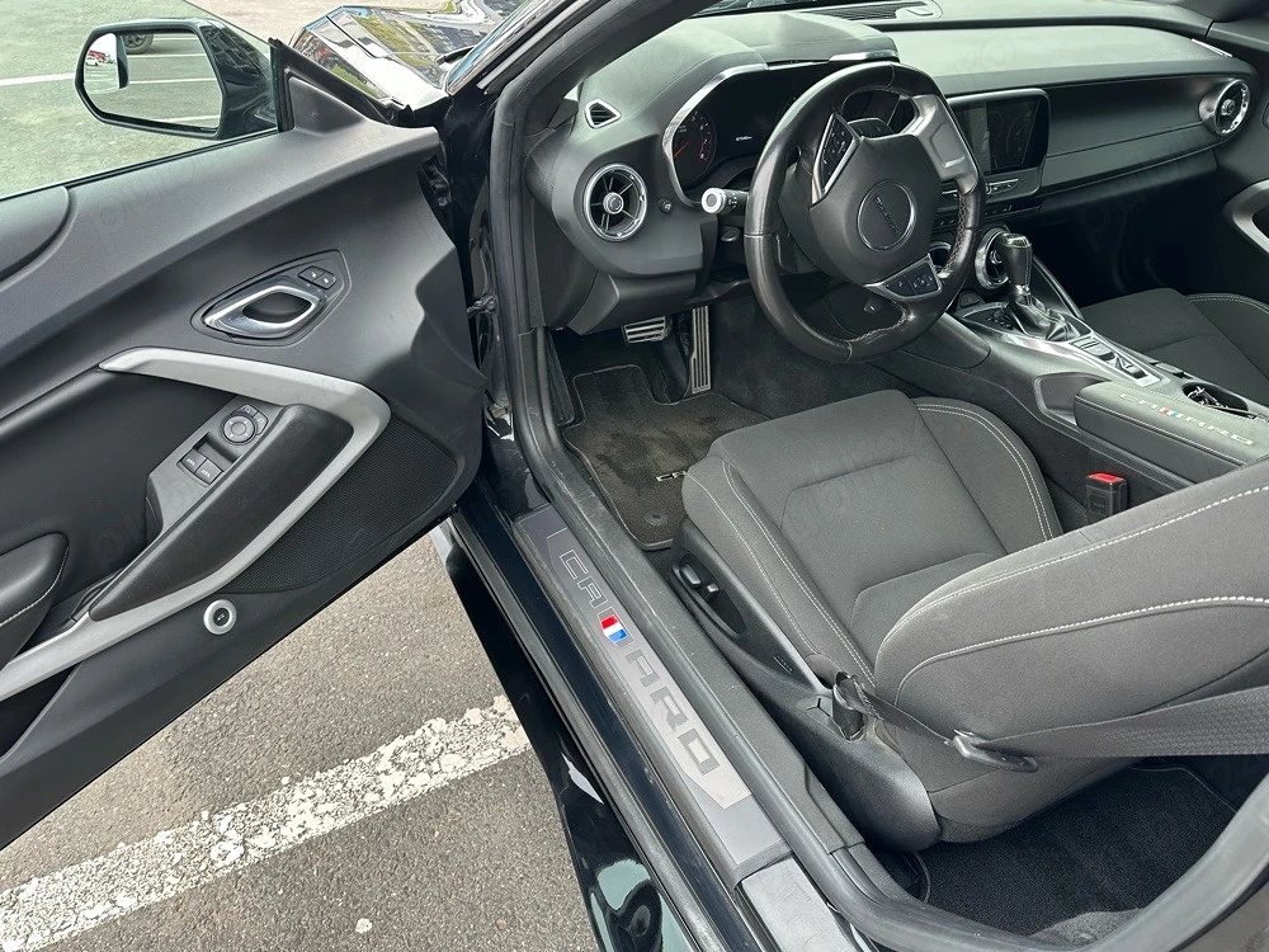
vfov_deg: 56.8
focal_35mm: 24
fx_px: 880
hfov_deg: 71.6
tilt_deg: -36.6
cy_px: 476
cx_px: 634
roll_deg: -1.4
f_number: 1.78
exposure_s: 1/223
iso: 64
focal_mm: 6.86
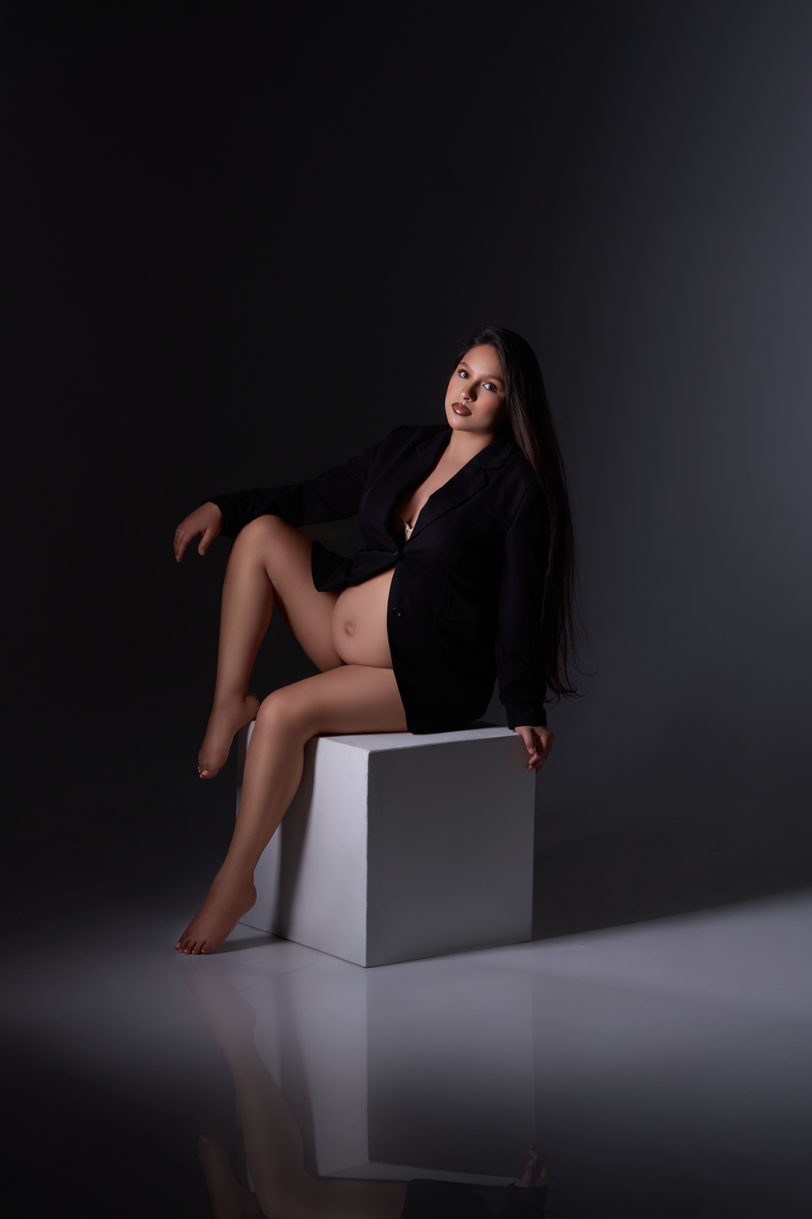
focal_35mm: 72
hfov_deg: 18.9
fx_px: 2436
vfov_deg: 28.1
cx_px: 406
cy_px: 610
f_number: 4.5
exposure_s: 1/160
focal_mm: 72
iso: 160
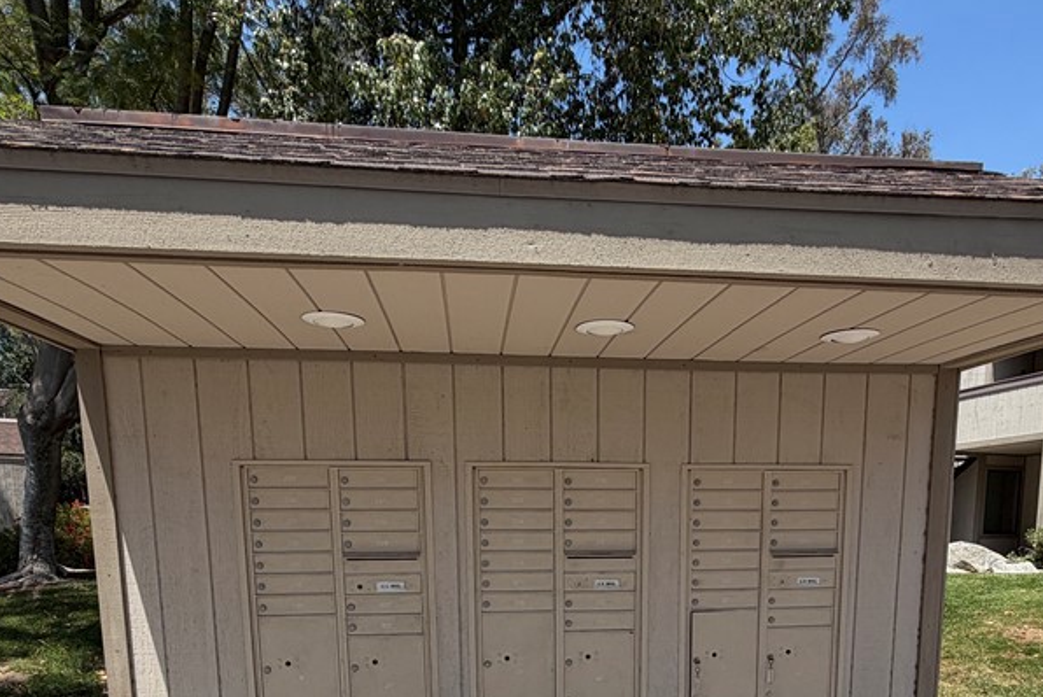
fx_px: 725
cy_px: 630
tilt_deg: -6.3
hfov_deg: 71.4
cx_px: 565
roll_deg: +0.1
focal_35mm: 25
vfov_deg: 46.2
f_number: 2.2
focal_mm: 2.22
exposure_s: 1/1050
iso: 20
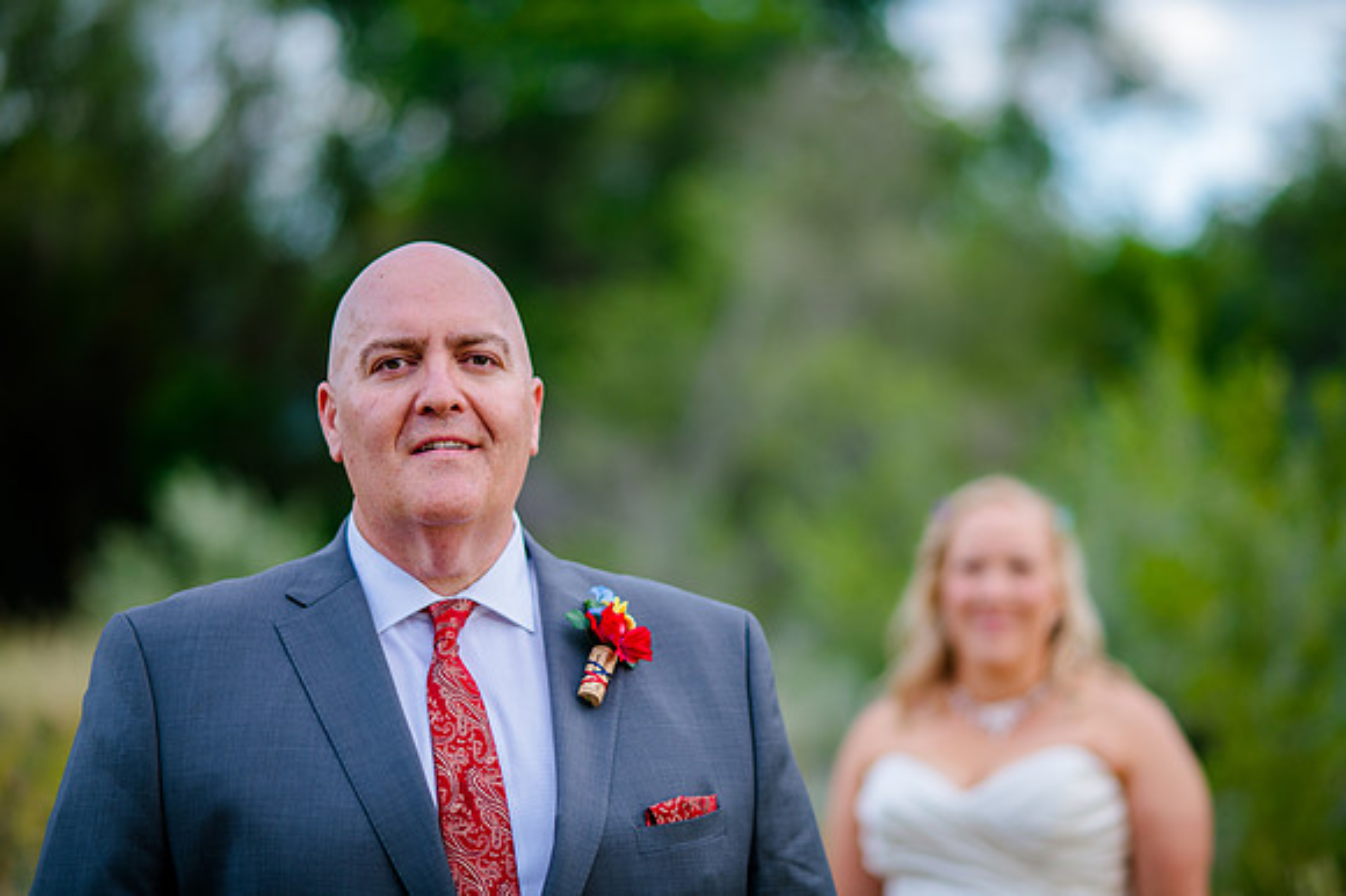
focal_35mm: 110
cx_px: 707
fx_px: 4123
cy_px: 425
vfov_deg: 12.4
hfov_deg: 18.5
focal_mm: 105
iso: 125
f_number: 2
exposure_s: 1/250
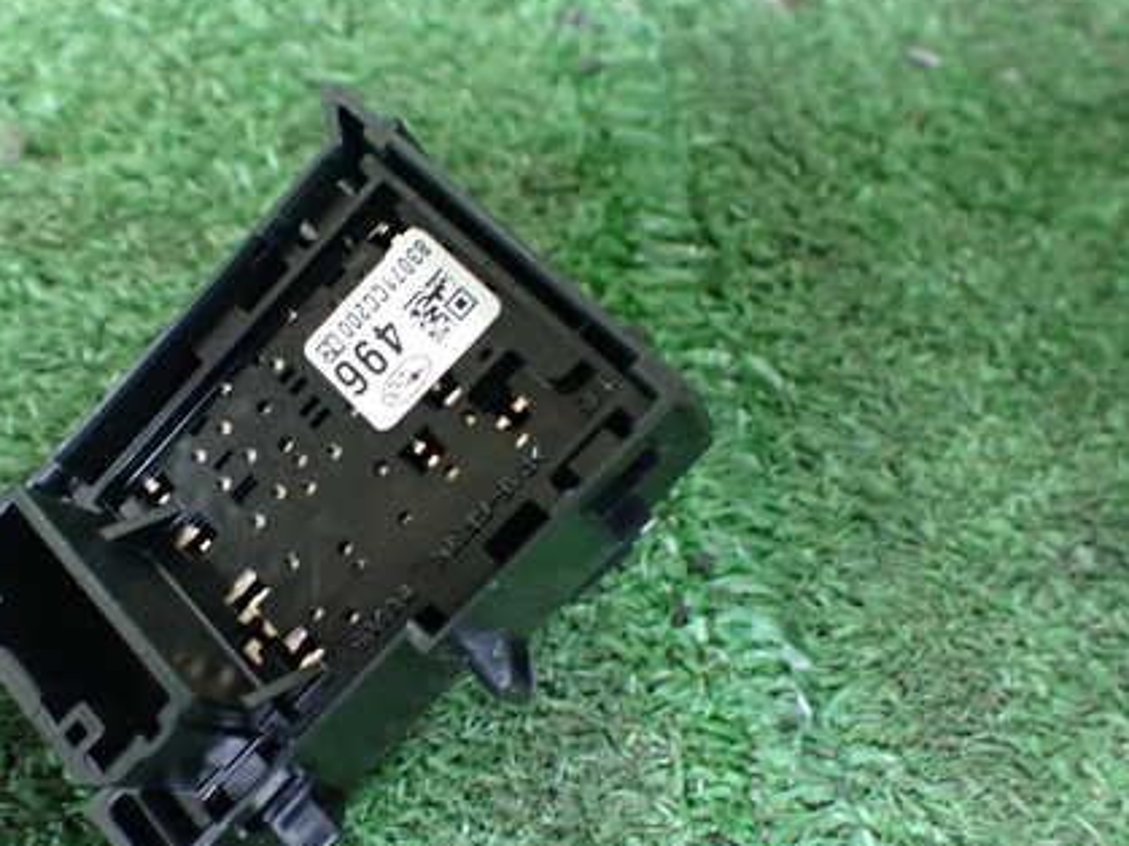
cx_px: 353
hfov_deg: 43.1
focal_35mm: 43
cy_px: 501
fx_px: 1402
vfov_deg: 33.5
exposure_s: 1/30
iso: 800
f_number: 2.3
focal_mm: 5.4
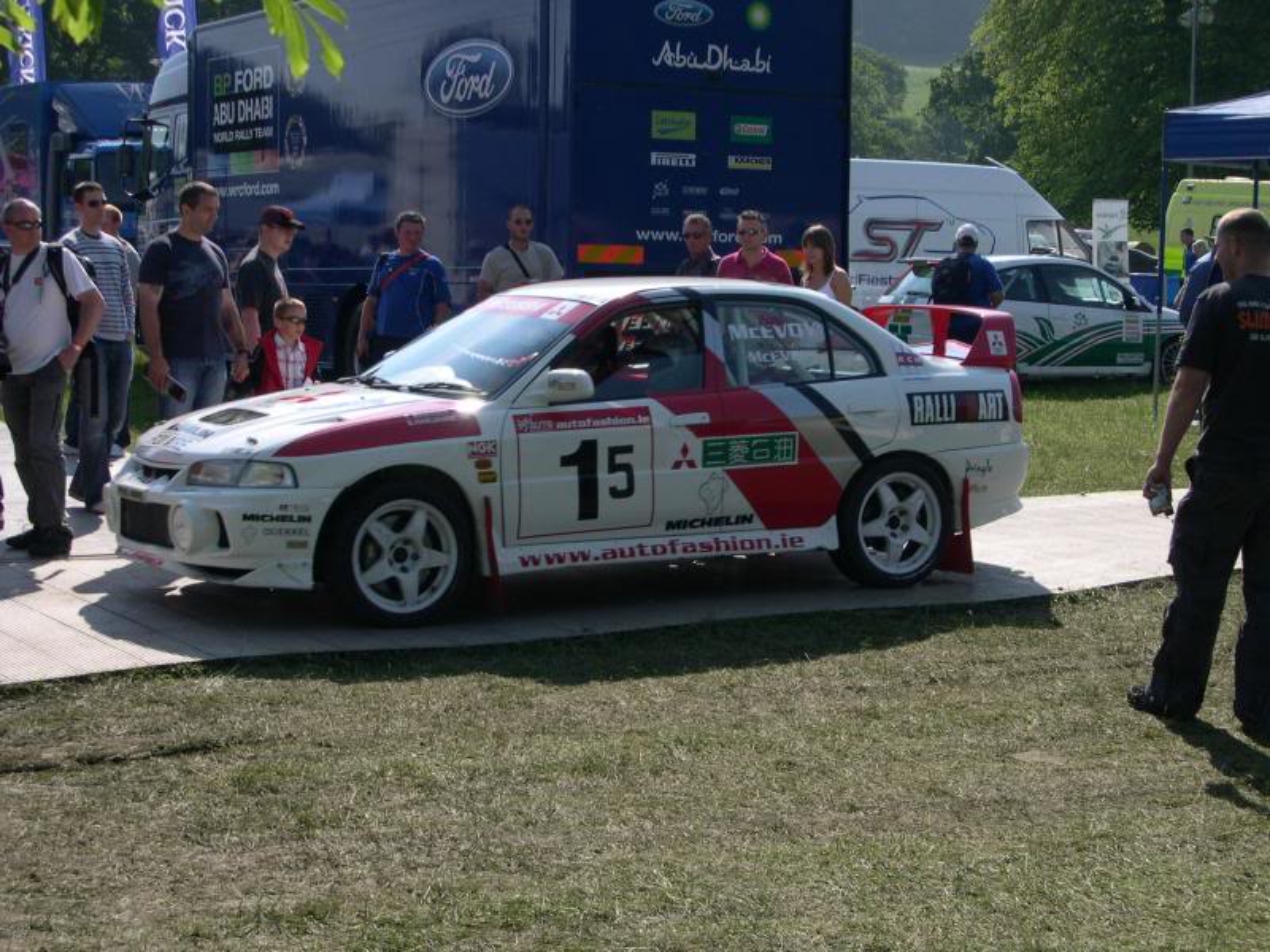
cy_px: 476
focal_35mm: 67
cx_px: 635
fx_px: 2458
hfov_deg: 29.0
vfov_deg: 21.9
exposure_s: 1/109
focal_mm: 14.2
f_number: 10
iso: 100
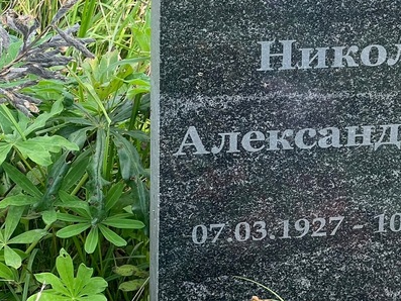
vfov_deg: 9.6
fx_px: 1796
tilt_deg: -31.0
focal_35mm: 155
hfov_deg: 12.6
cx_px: 363
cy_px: 105
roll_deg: -0.8
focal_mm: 9
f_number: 2.8
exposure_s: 1/121
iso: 40
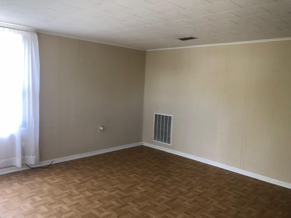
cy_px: 112
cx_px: 141
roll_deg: -1.7
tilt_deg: -6.8
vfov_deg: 46.8
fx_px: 252
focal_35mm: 30
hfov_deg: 59.9
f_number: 1.8
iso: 32
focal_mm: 3.99
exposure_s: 1/30
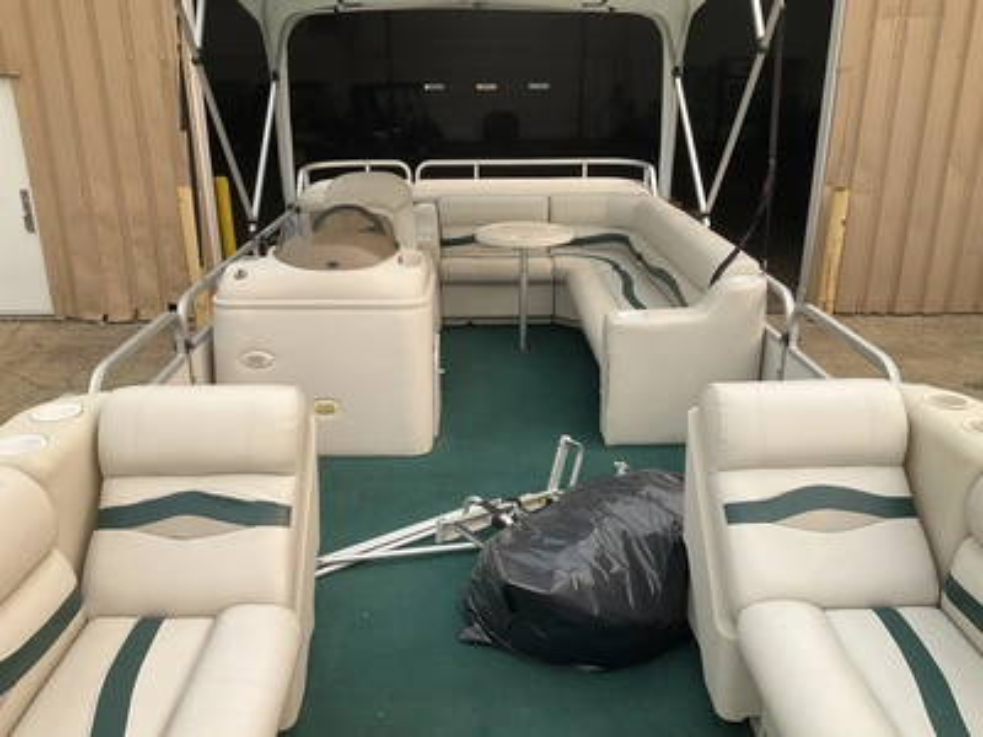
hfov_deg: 61.7
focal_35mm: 29
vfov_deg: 48.2
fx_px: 824
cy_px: 368
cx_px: 492
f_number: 1.8
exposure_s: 1/1015
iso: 25
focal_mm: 3
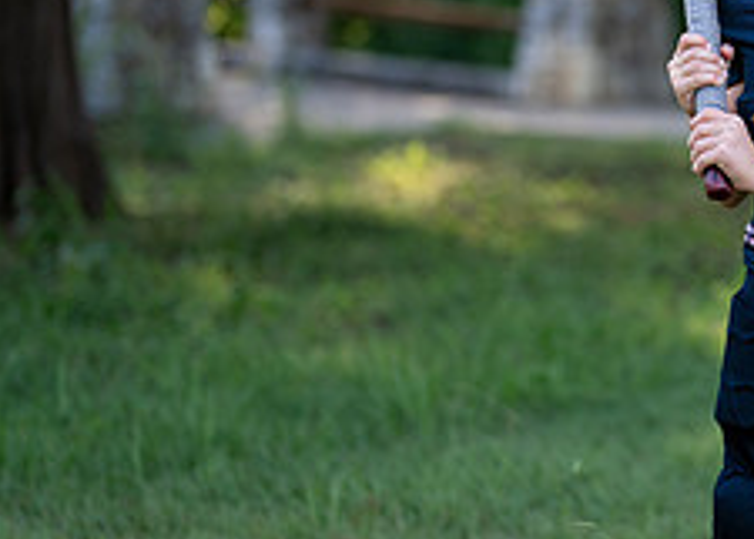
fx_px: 3643
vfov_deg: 8.5
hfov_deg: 11.6
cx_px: 844
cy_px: 143
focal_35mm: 170
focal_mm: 50
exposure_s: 1/1250
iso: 100
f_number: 1.2
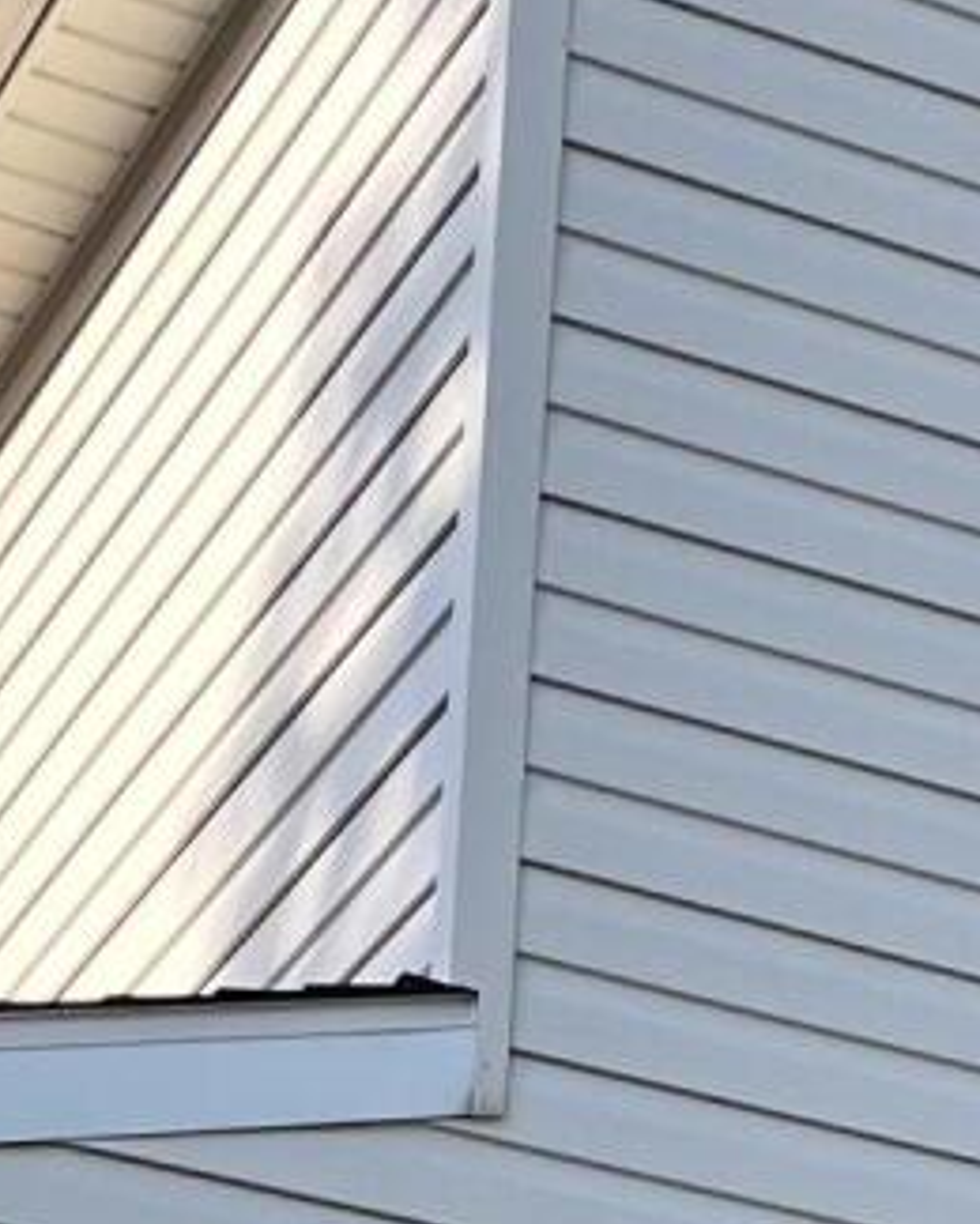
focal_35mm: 156
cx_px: 795
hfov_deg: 9.9
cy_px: 1864
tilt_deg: +17.0
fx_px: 5656
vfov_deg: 11.8
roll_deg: -1.7
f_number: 1.6
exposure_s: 1/1422
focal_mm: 5.1
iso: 50
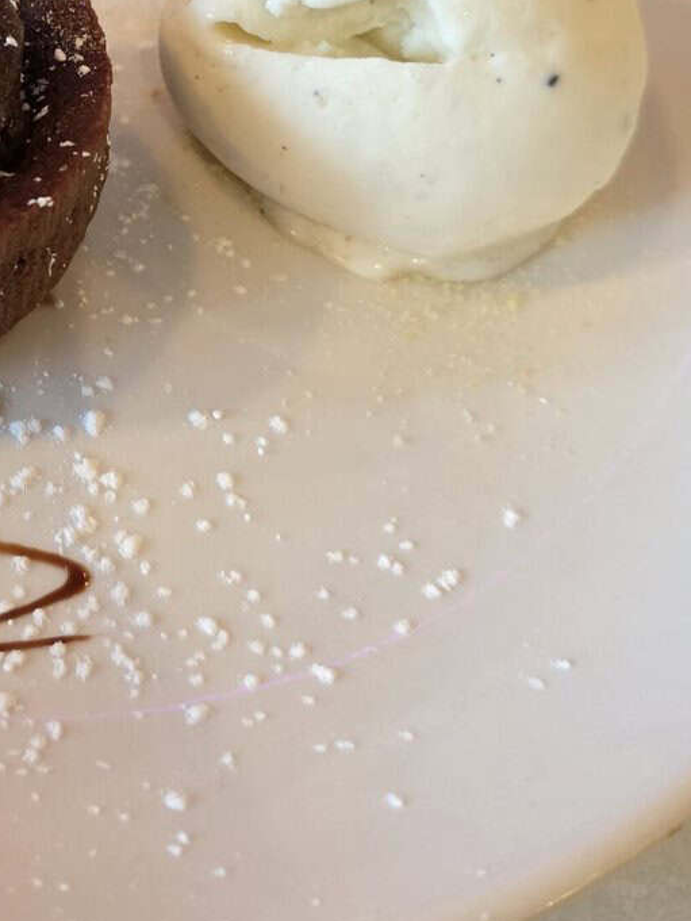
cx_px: 85
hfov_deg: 26.3
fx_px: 1437
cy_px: 203
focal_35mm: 54
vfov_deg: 34.6
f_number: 1.7
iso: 1250
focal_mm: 6.3
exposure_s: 1/120
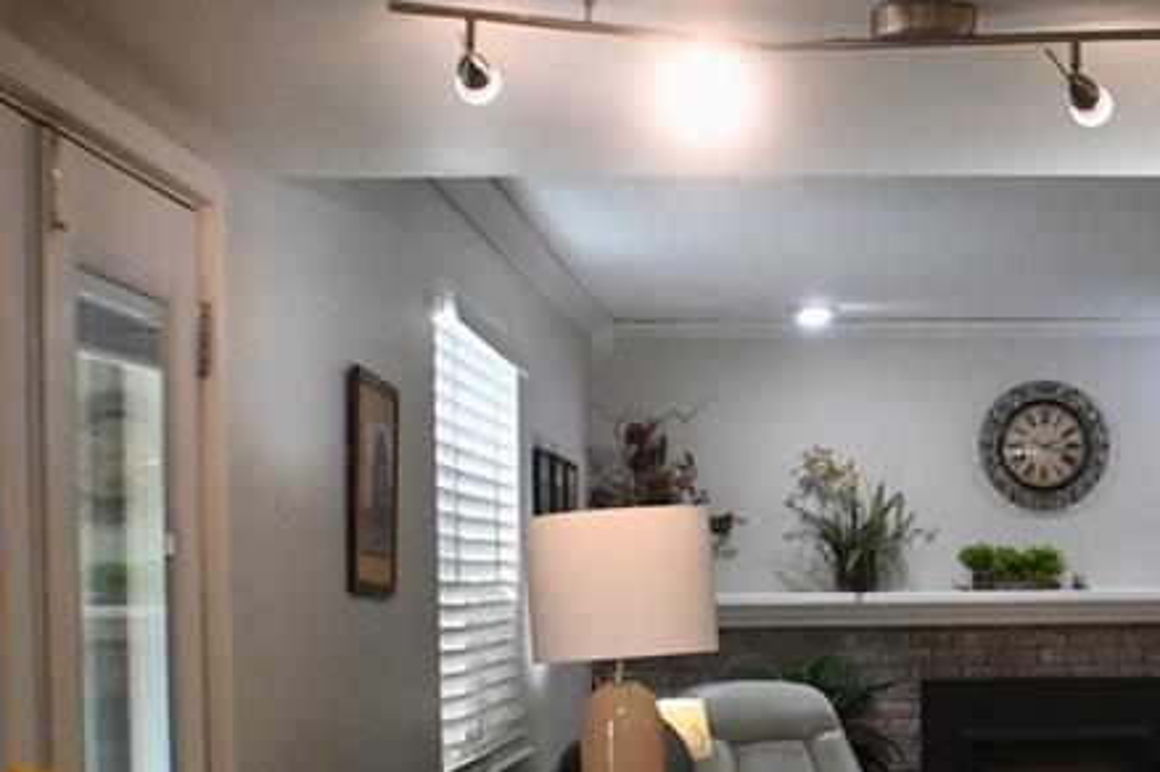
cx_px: 1205
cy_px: 669
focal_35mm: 113
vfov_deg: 12.0
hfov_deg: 17.6
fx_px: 3638
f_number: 4
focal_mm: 21
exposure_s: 1/125
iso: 1250
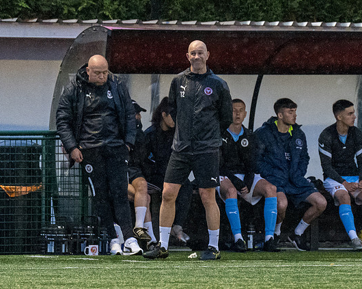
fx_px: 6872
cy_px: 130
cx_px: 340
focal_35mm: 642
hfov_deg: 3.0
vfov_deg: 2.4
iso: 6400
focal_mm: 200
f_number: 2.8
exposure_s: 1/1000
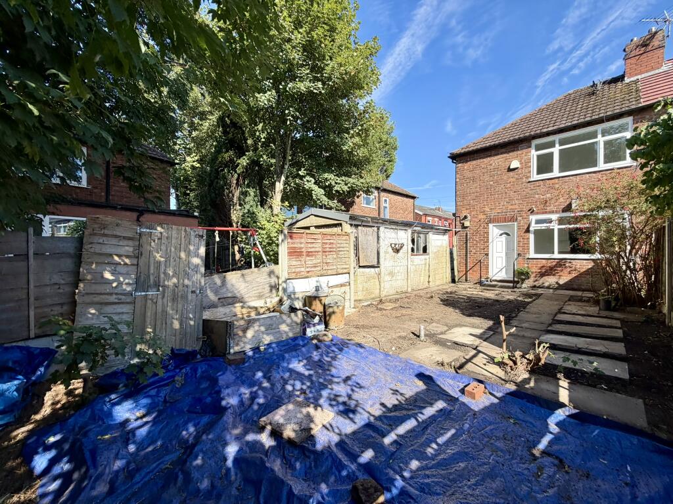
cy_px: 252
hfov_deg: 102.1
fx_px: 272
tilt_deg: +0.1
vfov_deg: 85.7
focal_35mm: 14
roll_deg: +0.1
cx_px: 336
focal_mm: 2.22
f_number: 2.2
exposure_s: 1/602
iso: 40
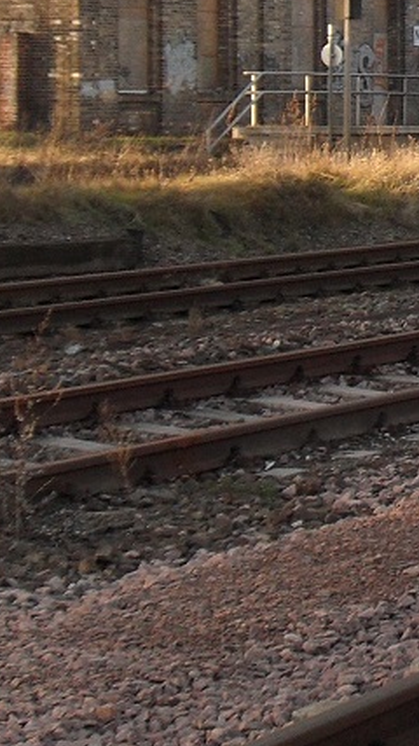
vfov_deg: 13.9
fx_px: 3024
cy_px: 87
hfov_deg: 7.5
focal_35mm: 153
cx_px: 969
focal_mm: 8.8
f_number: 3.3
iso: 100
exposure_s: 1/180
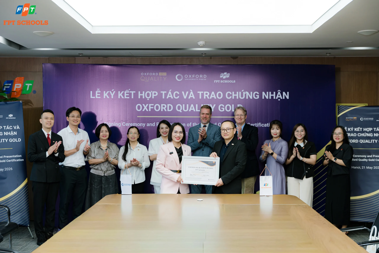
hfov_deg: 41.4
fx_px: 501
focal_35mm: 48
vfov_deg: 28.3
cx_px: 190
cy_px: 126
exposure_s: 1/200
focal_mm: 47.6
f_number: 3.5
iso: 640
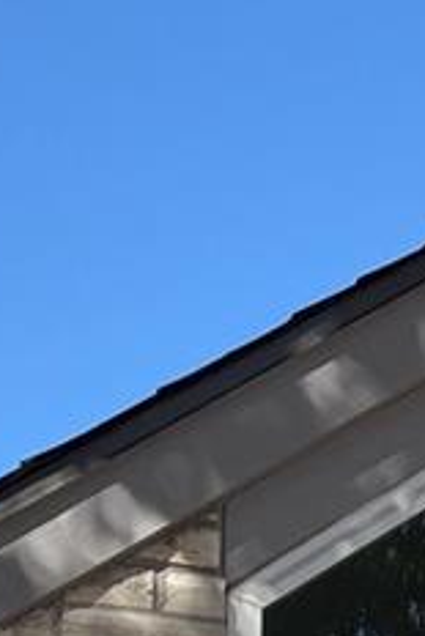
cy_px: 1661
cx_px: 924
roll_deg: +1.3
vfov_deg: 9.7
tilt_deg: +4.8
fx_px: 3165
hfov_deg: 7.3
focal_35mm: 179
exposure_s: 1/1175
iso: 50
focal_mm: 5.96
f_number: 1.6
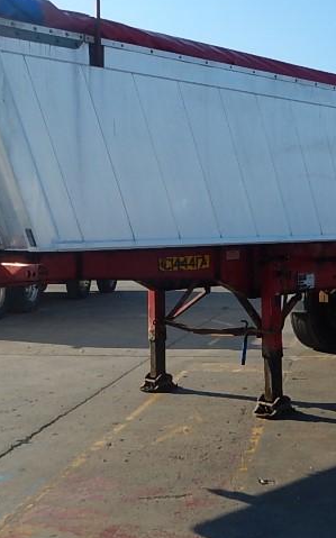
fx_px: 704
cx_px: 216
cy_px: 211
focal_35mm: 48
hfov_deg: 26.7
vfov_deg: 41.6
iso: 125
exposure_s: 1/800
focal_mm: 4.3
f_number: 4.1
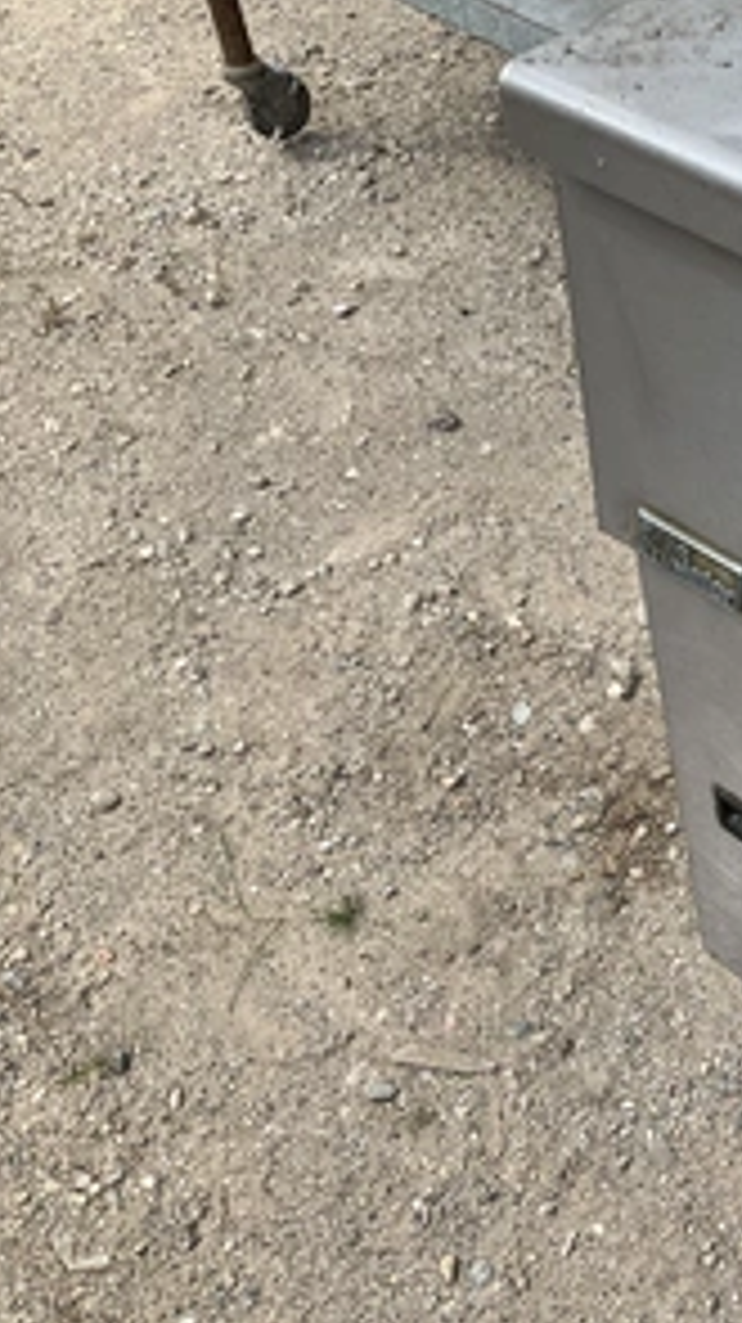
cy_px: 652
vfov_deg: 47.4
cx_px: 872
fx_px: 1507
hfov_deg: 25.1
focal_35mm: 43
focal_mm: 3
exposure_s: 1/1121
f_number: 1.8
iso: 25
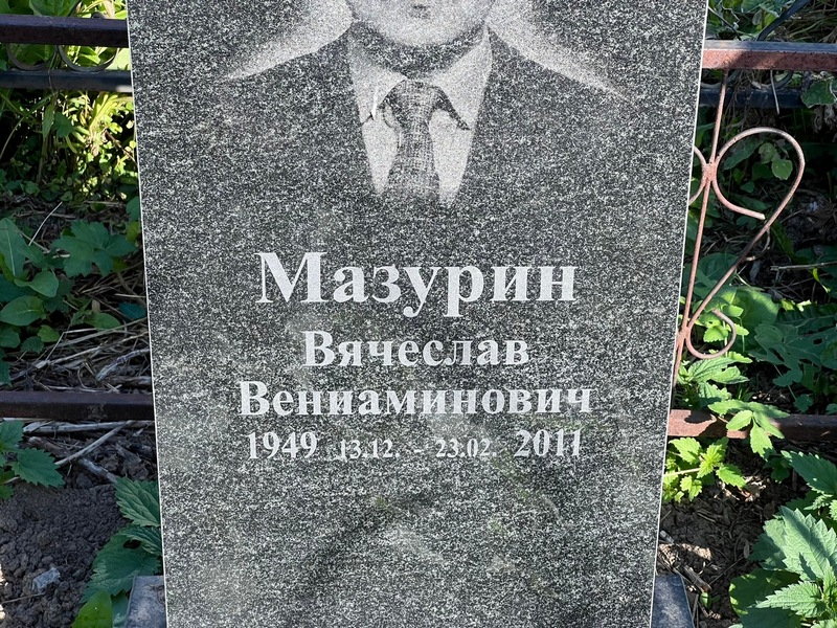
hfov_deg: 25.3
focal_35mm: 77
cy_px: 314
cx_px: 418
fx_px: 1862
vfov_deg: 19.1
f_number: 2.8
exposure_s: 1/300
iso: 32
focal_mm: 9
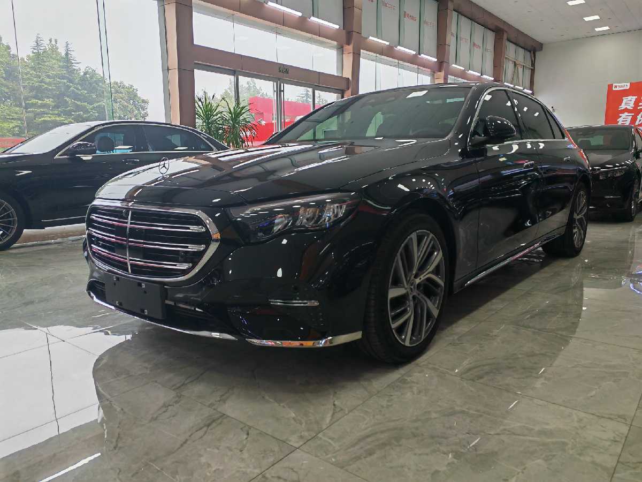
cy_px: 241
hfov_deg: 65.3
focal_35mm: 27
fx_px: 501
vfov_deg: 51.4
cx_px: 321
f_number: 1.8
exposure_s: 1/182
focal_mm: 5.53
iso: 50
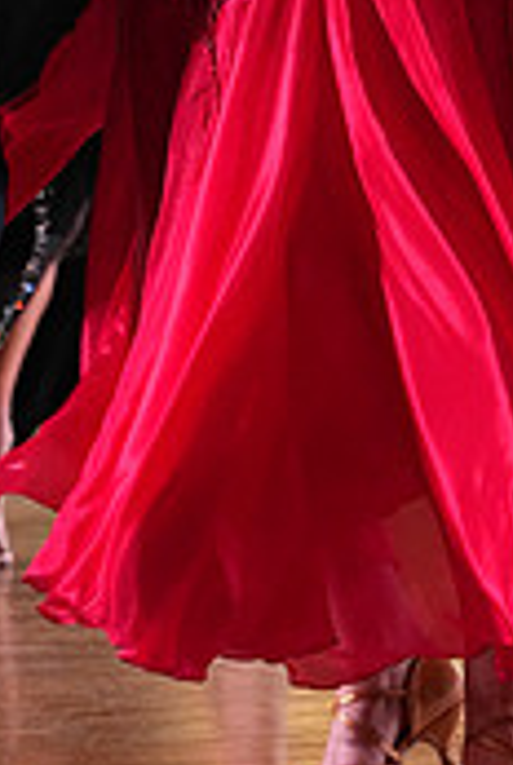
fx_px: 11262
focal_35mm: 529
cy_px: -186
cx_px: 117
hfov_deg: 2.6
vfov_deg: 3.9
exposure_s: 1/400
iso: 6400
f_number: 5
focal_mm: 158
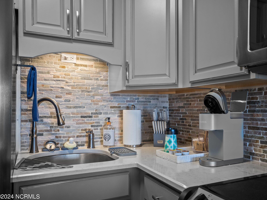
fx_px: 224
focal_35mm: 29
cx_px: 134
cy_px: 102
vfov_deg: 48.2
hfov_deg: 61.7
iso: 400
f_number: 4
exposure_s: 1/15
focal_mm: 14
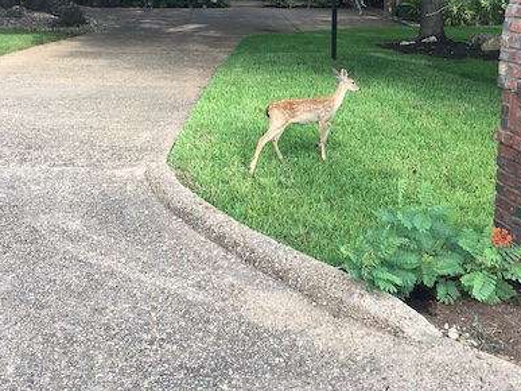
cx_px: 315
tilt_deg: -14.8
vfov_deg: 30.1
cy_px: 142
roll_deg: +1.4
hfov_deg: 39.5
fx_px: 722
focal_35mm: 48
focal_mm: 4.15
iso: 25
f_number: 2.2
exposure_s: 1/145
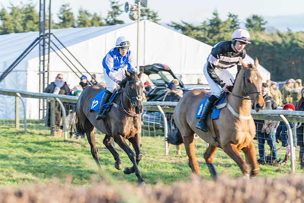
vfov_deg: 7.1
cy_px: 100
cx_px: 151
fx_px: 1642
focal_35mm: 194
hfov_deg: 10.6
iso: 200
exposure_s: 1/125
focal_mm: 191
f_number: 5.6
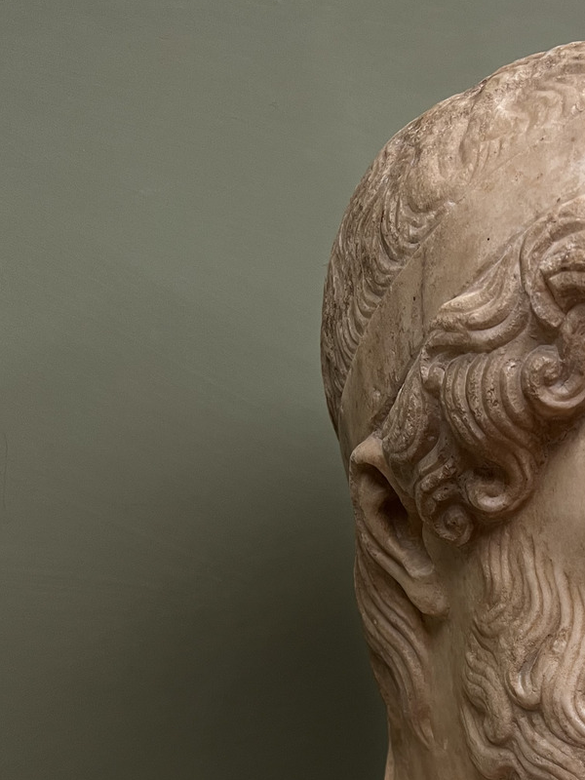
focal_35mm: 52
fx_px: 1172
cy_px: 650
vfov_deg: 35.3
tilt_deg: -7.6
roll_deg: +2.0
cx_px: 561
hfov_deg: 26.8
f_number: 1.5
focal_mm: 5.7
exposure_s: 1/50
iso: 160
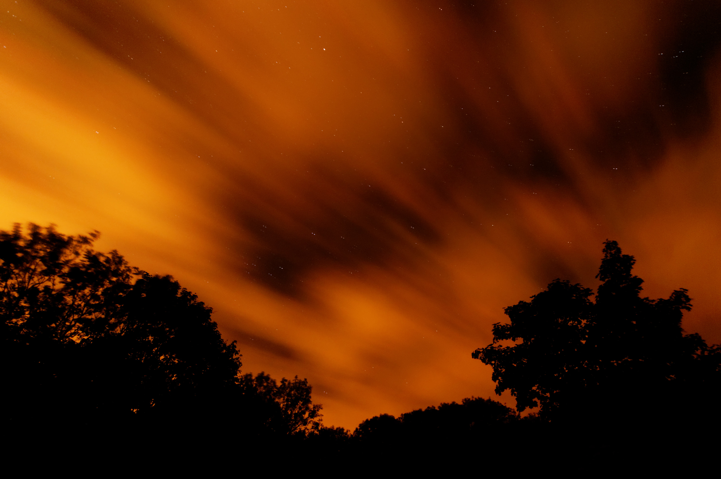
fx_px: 300
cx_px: 360
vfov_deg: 77.2
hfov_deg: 100.5
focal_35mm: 15
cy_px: 240
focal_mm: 10
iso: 640
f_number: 5
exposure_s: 33.9
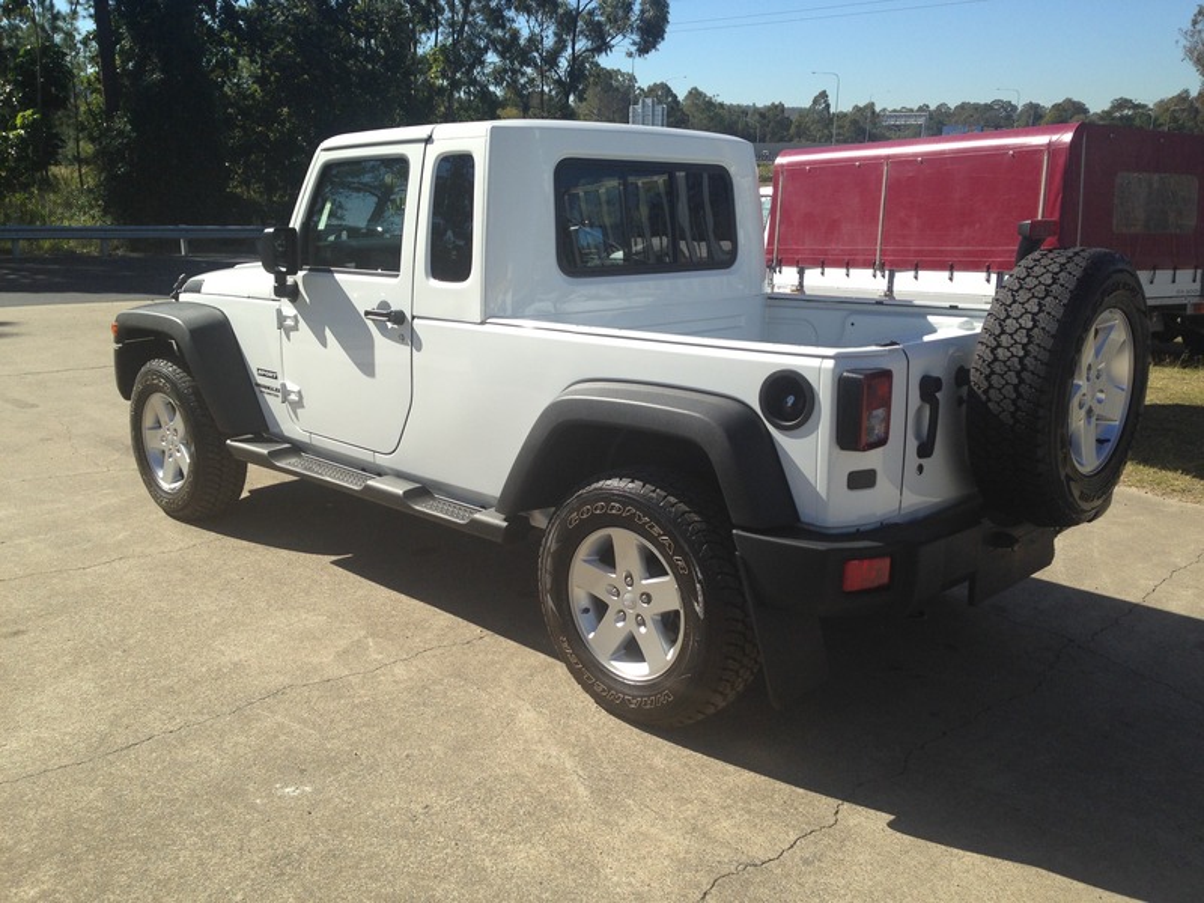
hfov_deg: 55.4
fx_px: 1148
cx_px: 602
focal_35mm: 33
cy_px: 452
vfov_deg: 42.9
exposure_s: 1/1232
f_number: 2.4
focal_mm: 4.12
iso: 50
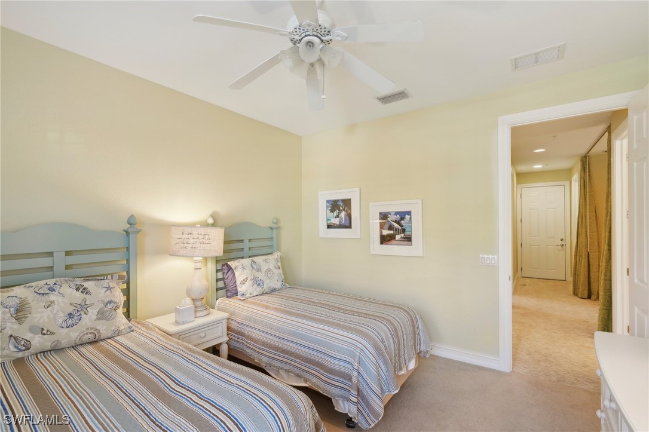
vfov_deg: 73.7
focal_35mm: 16
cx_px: 324
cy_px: 216
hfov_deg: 96.8
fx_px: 288
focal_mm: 16
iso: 400
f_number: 8
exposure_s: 1/8
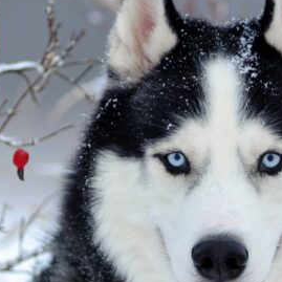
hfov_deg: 3.0
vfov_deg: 3.0
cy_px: 243
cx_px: 295
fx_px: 5355
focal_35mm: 581
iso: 500
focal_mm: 180
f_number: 4
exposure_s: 1/1000
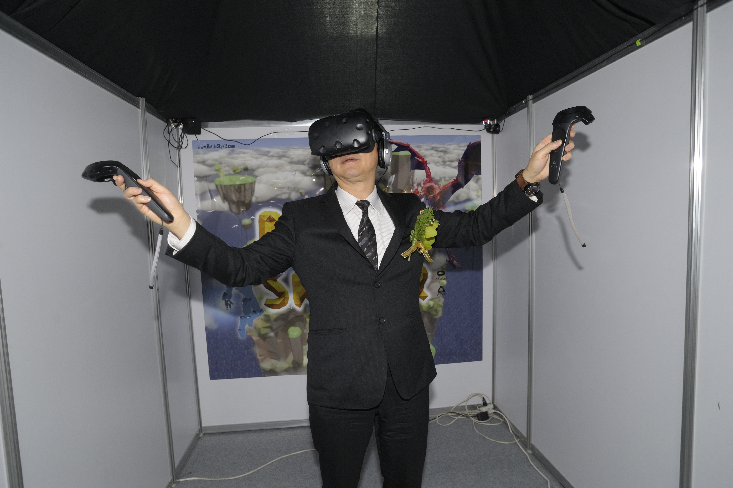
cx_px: 366
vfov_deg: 61.9
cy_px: 244
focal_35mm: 20
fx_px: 407
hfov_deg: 84.0
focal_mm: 20
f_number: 4
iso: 800
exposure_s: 1/60
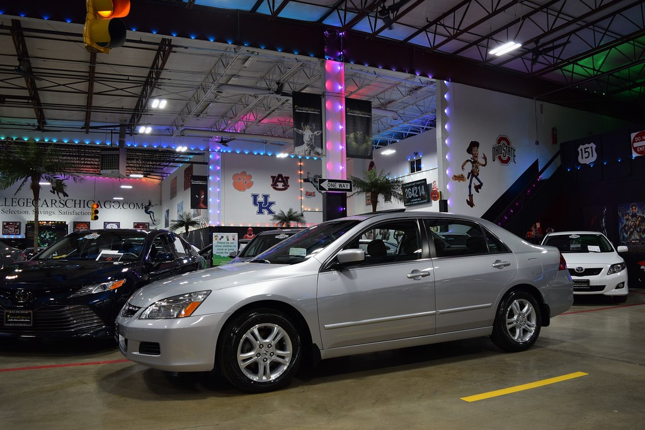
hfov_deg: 67.4
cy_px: 215
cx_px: 322
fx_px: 484
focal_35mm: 27
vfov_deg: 47.9
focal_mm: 18
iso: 400
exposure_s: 1/80
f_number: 4.5
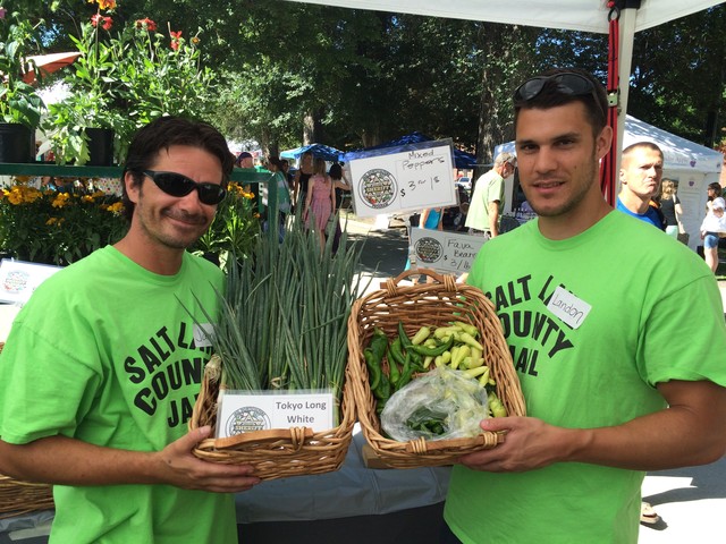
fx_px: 629
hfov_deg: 60.0
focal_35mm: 30
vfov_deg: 46.8
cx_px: 363
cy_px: 272
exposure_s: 1/586
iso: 32
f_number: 2.2
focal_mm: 4.12
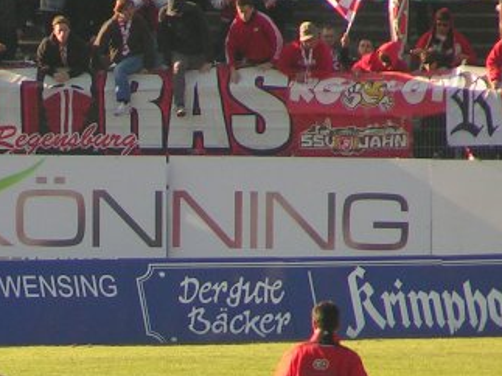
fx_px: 13641
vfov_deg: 1.6
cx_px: -16
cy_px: 449
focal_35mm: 941
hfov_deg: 2.1
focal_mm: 58
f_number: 3.5
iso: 50
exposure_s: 1/400
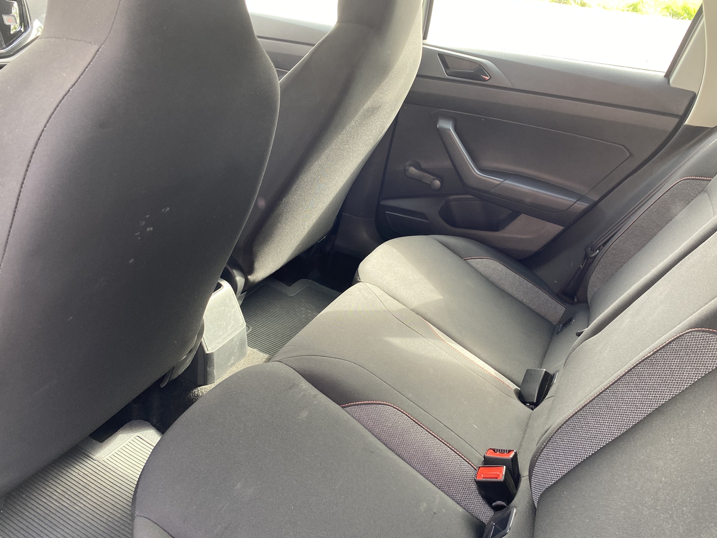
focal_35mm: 28
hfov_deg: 63.4
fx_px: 580
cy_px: 264
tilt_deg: -27.1
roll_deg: -8.0
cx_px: 358
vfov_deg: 49.7
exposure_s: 1/112
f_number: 1.8
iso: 125
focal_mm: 4.25
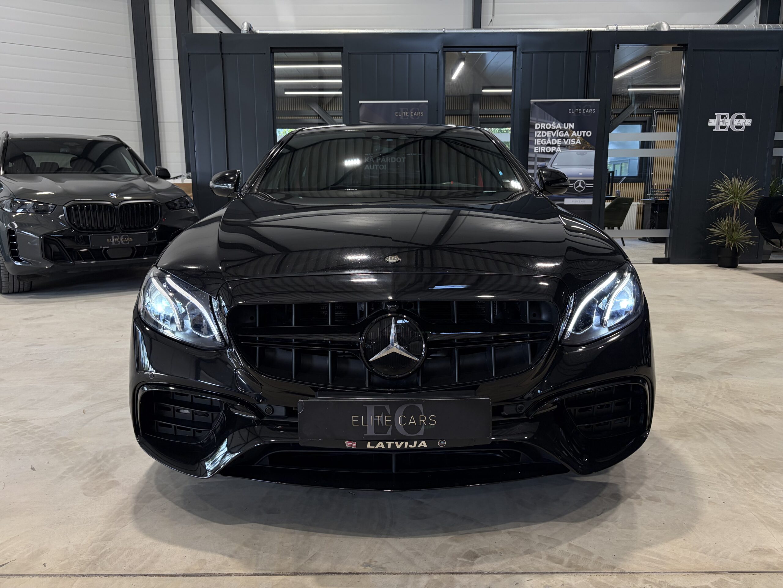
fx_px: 588
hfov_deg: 67.3
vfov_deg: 53.1
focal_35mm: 26
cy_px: 294
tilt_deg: -9.3
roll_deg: +0.4
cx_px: 392
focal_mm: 5.96
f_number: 1.6
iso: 125
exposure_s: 1/100
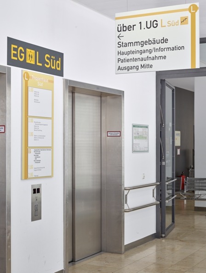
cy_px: 136
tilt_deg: -0.2
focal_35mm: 28
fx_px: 222
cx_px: 103
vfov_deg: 63.4
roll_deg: -0.6
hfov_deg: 49.9
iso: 32
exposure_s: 1/33
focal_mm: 3.99
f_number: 1.8
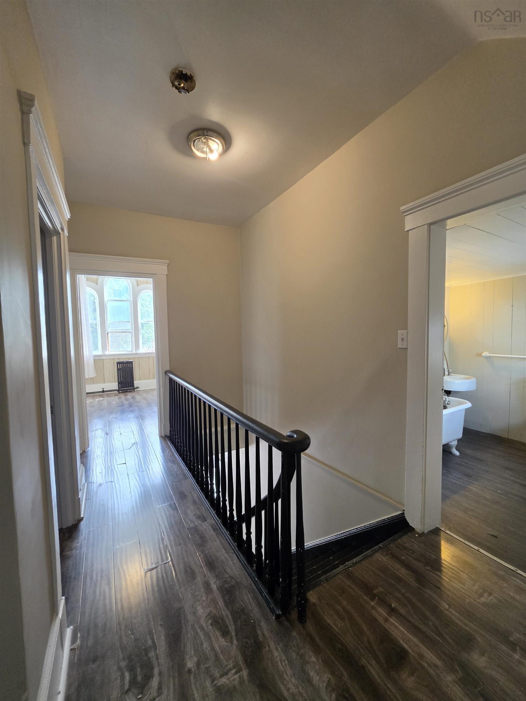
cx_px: 263
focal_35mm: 13
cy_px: 350
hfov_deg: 89.9
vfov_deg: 106.2
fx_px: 263
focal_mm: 2.2
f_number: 1.9
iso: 250
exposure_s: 1/120
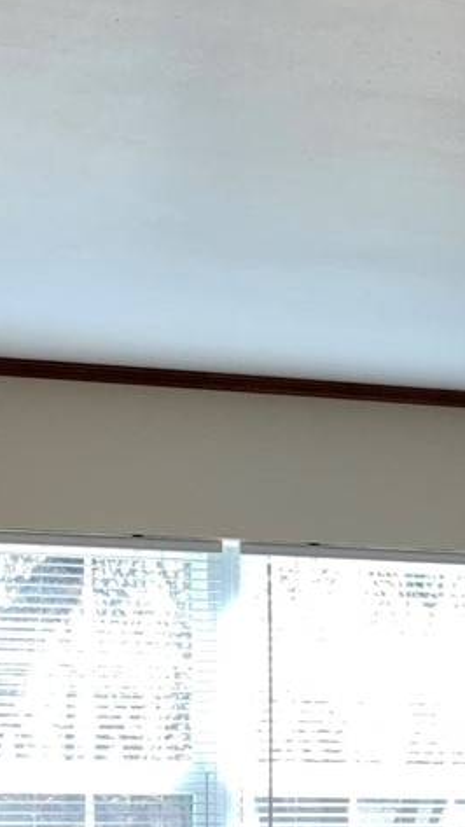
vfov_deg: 17.9
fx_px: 2521
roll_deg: +0.2
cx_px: 944
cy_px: 930
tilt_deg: -2.1
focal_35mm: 115
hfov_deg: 9.8
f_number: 1.8
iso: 40
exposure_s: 1/120
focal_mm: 4.25
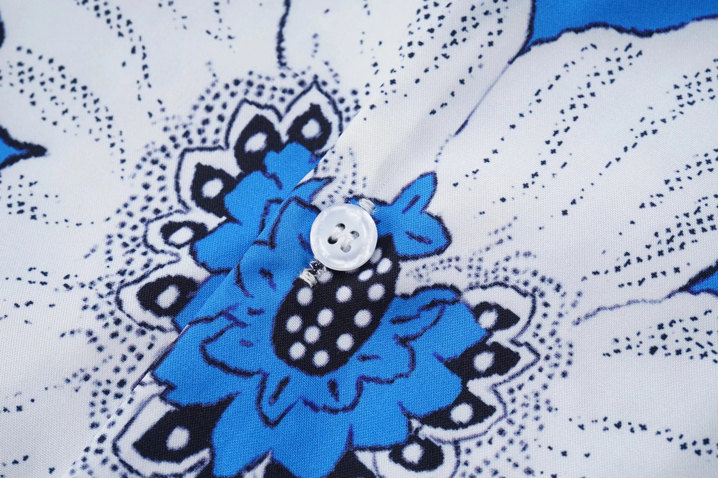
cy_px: 239
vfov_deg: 26.9
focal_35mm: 50
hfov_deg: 39.6
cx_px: 359
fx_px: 996
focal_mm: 50
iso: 160
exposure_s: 1/100
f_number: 9
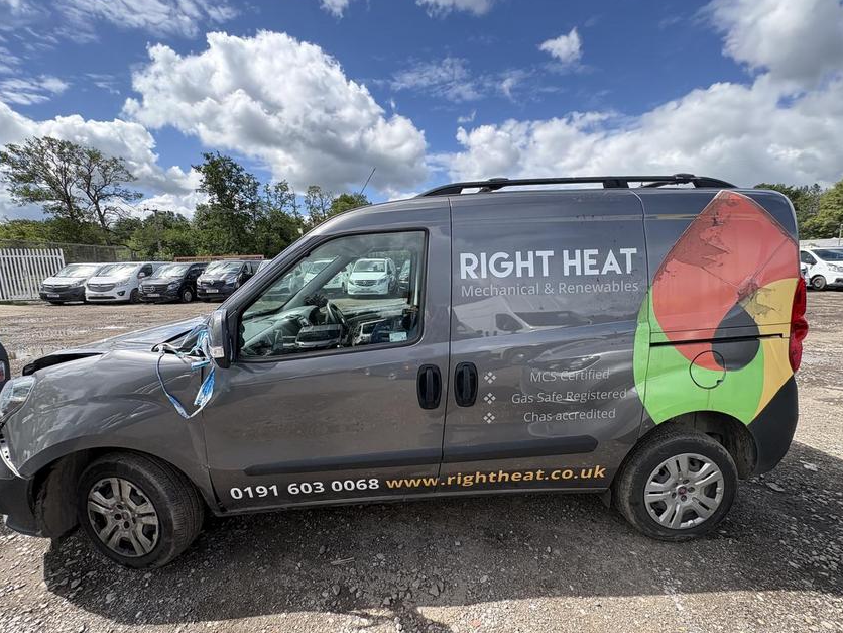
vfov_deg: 81.7
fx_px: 365
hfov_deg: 98.2
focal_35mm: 15
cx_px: 416
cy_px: 327
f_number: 2.2
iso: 64
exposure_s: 1/727
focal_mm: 2.22
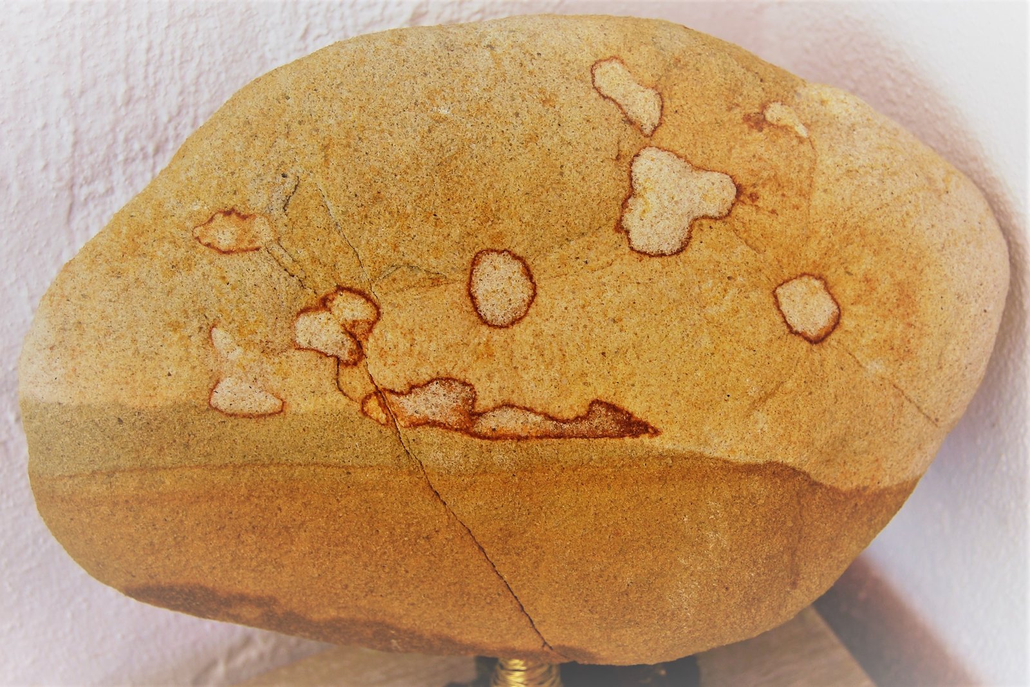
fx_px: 1373
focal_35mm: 48
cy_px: 344
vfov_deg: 28.1
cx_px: 515
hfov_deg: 41.1
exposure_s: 1/125
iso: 160
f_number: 5.6
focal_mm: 32
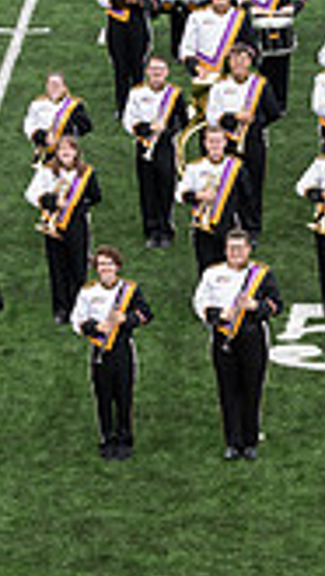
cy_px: 295
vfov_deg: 6.9
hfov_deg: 3.9
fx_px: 4788
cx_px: 426
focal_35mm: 313
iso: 640
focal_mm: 85
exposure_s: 1/320
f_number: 10
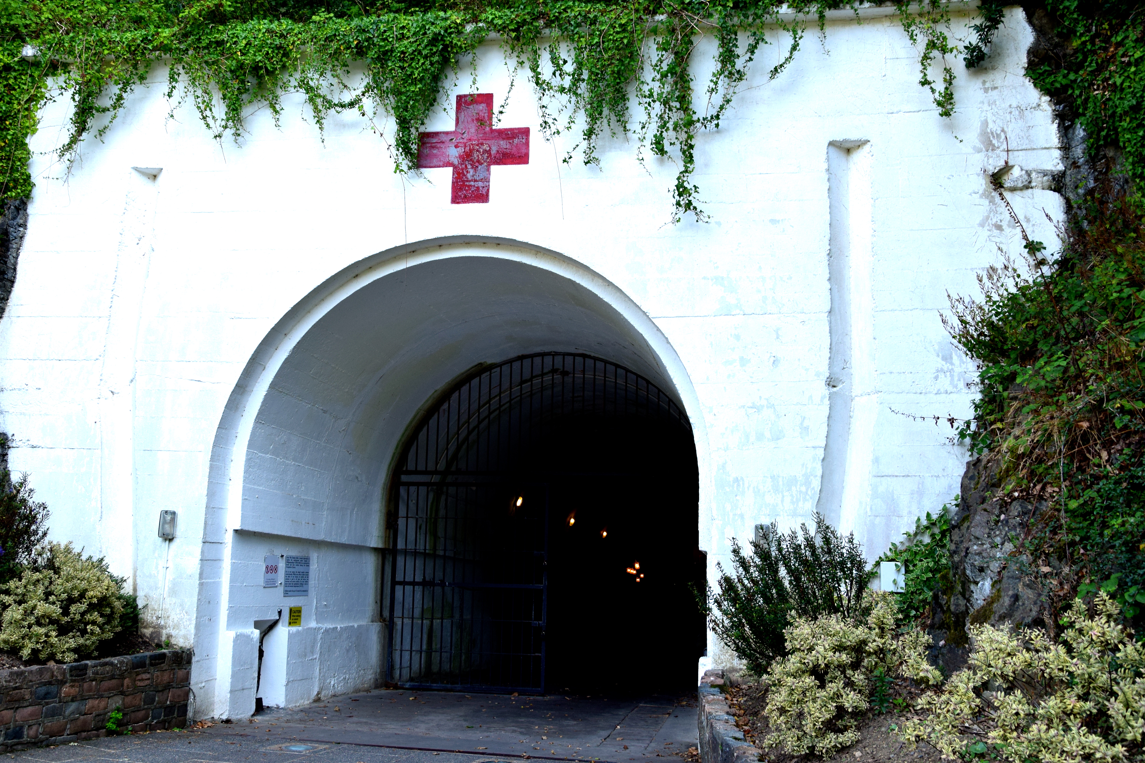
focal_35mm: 36
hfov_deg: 53.1
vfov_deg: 36.9
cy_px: 382
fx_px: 1145
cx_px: 572
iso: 400
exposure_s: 1/80
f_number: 8
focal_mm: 24
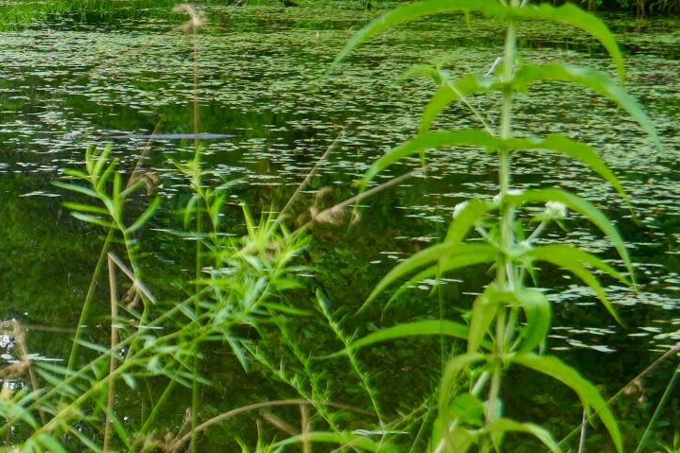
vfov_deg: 8.1
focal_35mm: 169
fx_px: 3193
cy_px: 416
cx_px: -702
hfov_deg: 11.0
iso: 100
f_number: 4.5
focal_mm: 27
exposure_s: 1/60
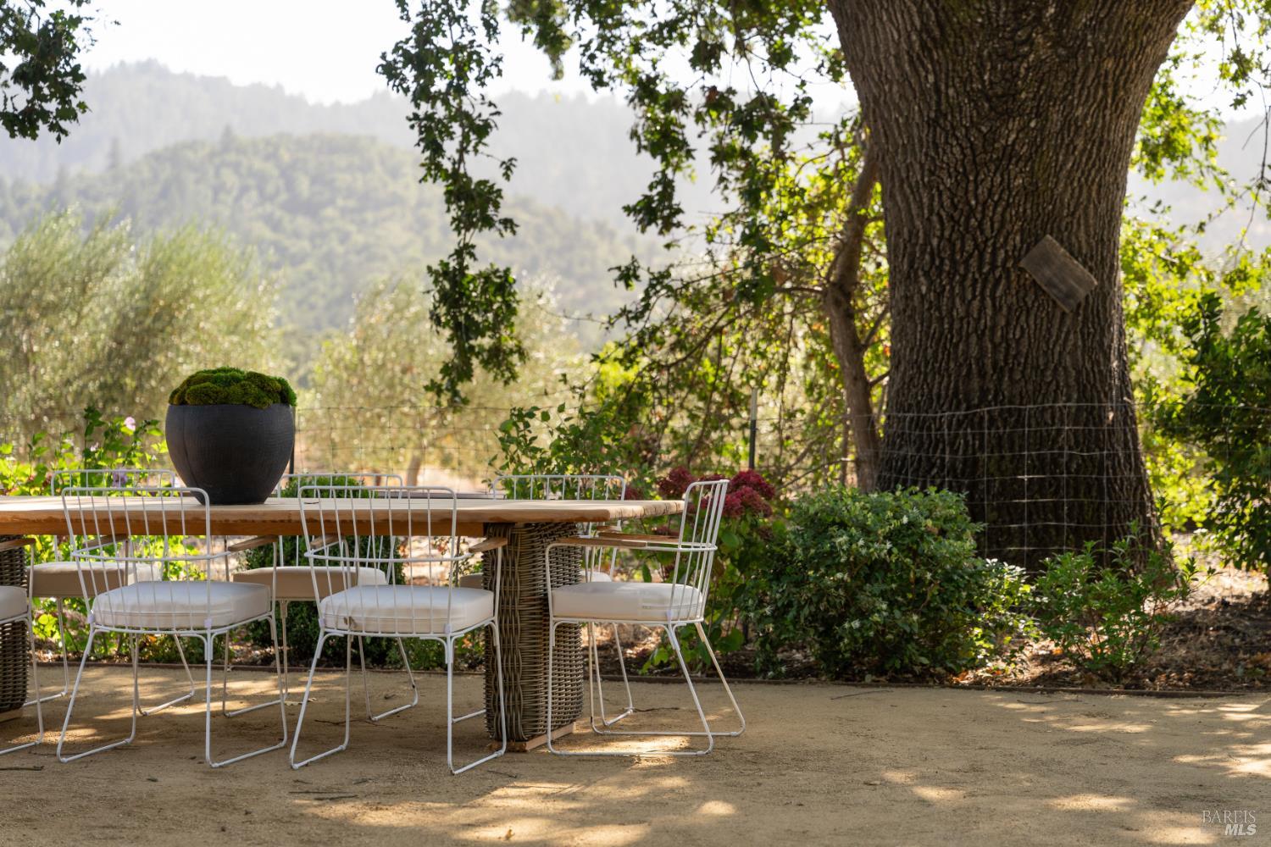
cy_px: 424
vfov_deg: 19.5
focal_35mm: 70
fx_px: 2471
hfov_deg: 28.8
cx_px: 636
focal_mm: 70
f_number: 2.8
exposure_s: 1/1250
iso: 400
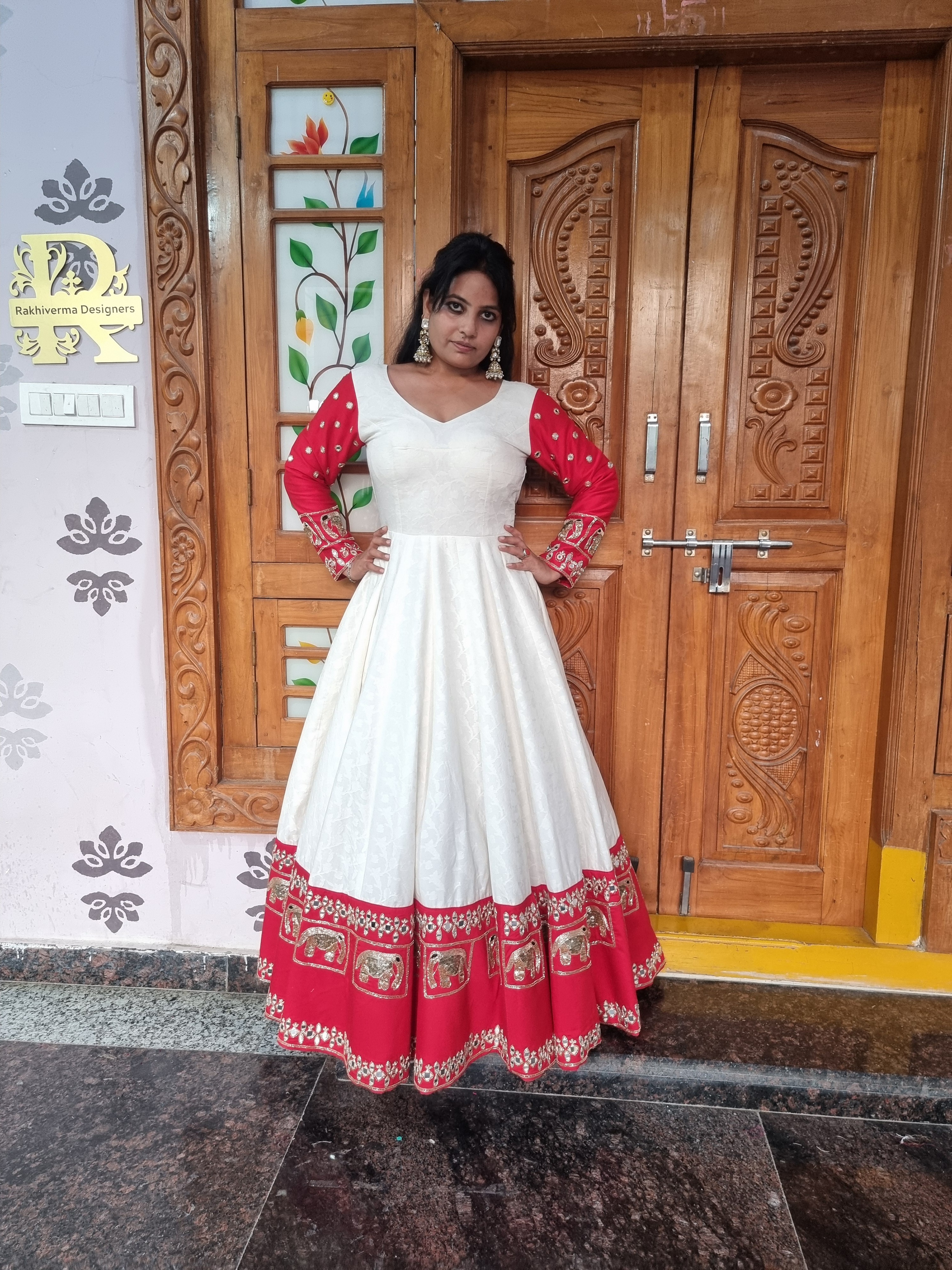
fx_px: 880
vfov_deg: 71.6
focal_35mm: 24
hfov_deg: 56.8
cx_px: 476
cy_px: 635
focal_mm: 6.7
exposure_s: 1/50
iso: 250
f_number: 1.8
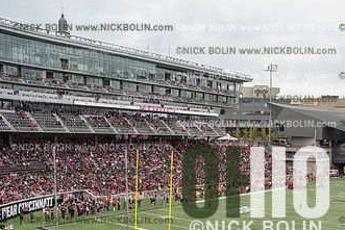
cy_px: 196
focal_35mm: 42
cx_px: 255
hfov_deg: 44.9
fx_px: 403
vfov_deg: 30.8
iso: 250
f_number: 3.5
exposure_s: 1/400
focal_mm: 24
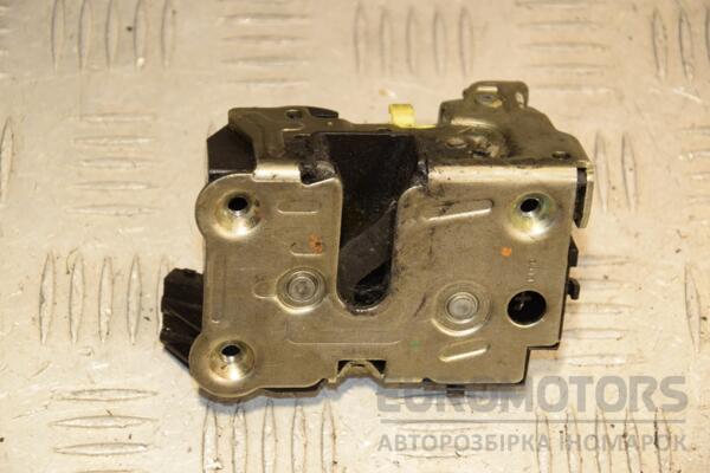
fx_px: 2366
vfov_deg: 11.4
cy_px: 236
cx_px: 355
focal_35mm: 120
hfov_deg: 17.1
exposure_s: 1/200
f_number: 6.3
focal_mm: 80
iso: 800
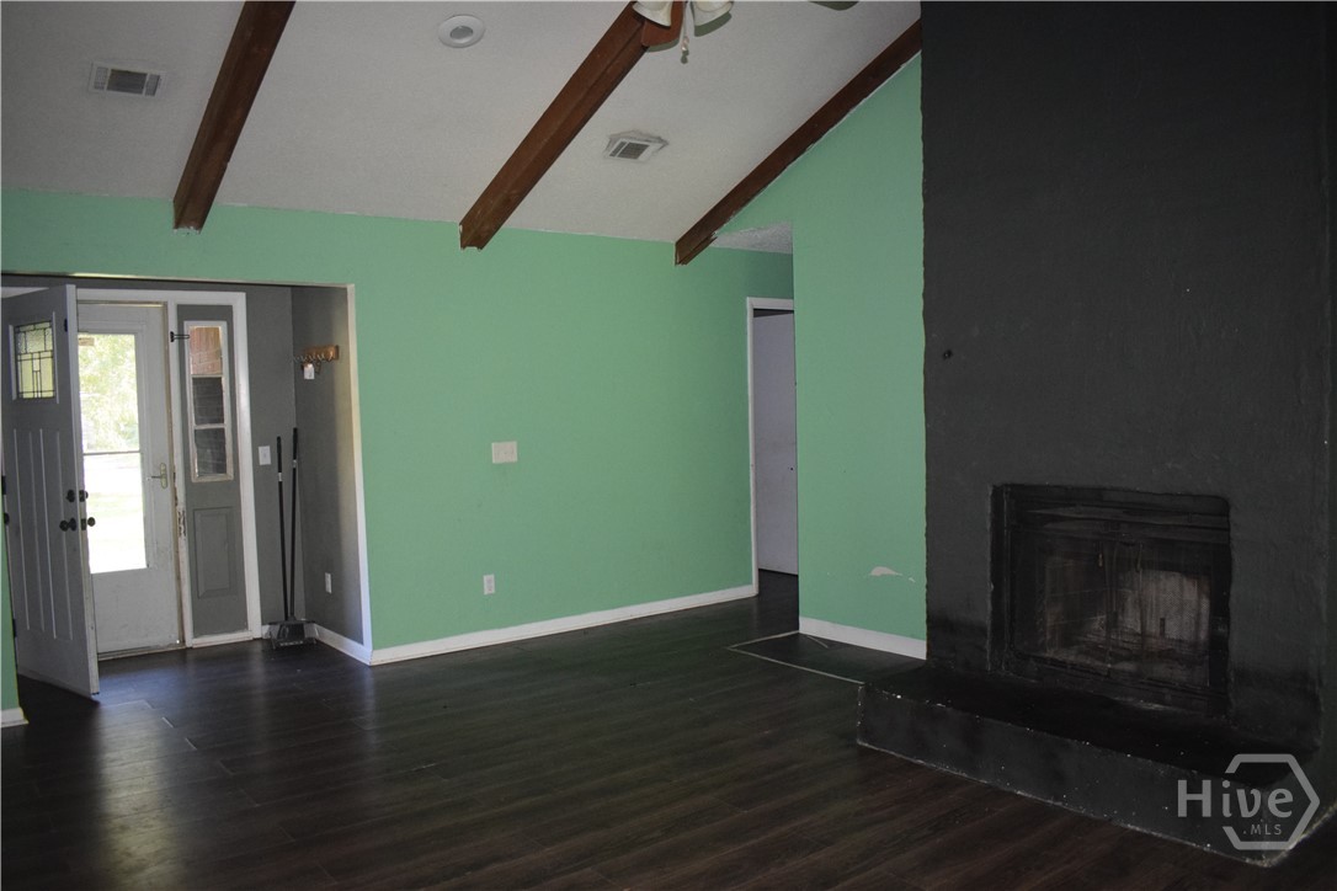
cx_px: 668
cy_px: 446
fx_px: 1003
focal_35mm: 27
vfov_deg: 47.9
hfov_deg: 67.4
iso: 2500
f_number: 3.5
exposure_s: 1/60
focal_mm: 18
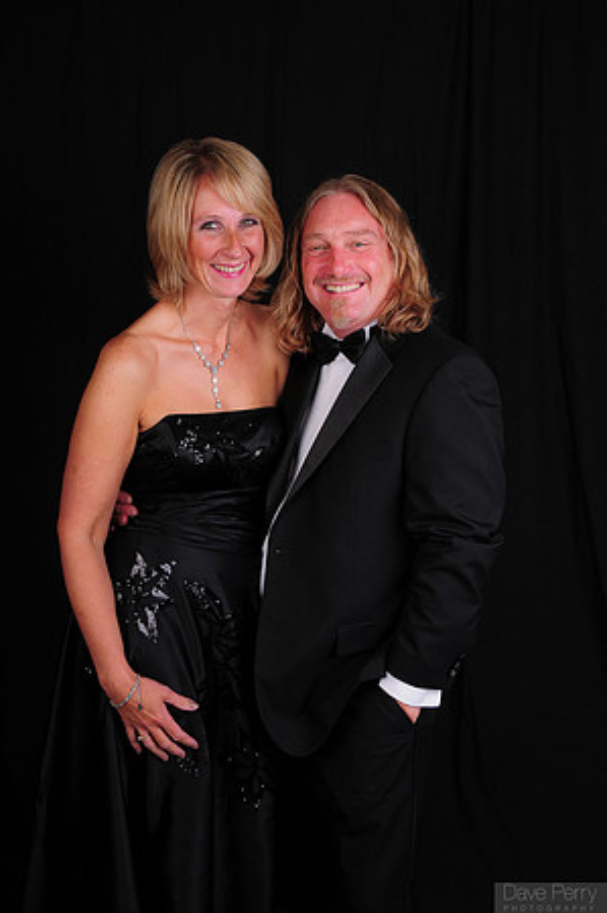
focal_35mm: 40
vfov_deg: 48.0
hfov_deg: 32.9
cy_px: 456
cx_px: 304
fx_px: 1027
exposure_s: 1/125
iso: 200
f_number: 8
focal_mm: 27
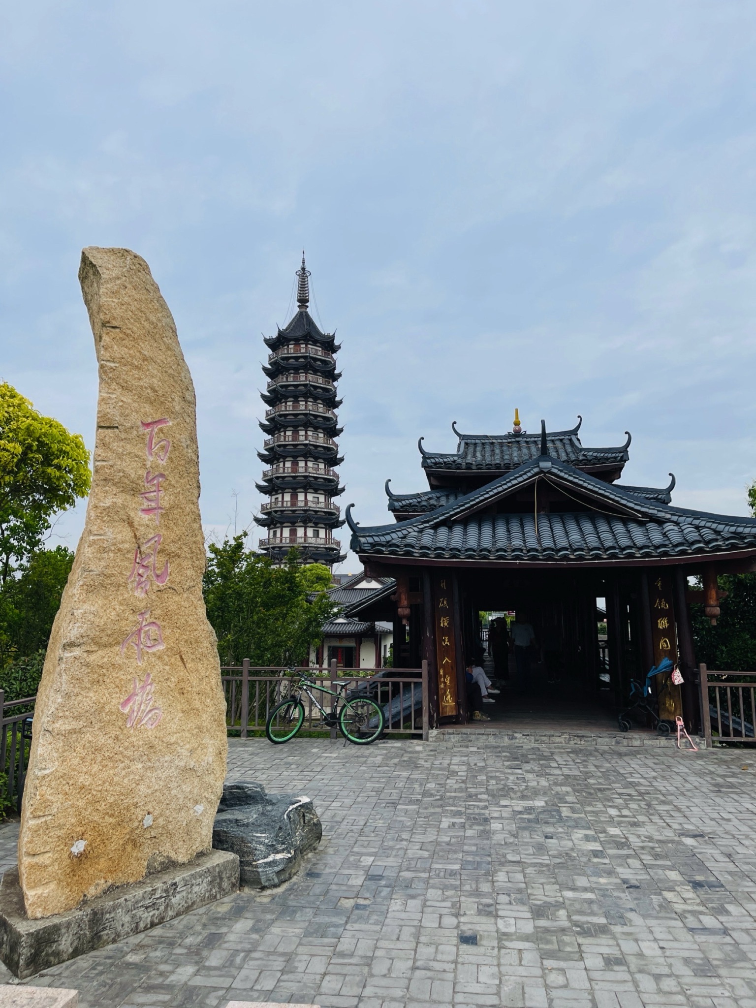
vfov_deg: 69.4
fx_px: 728
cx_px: 378
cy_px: 504
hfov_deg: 54.9
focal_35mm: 25
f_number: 1.6
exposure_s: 1/7407
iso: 32
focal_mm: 5.1
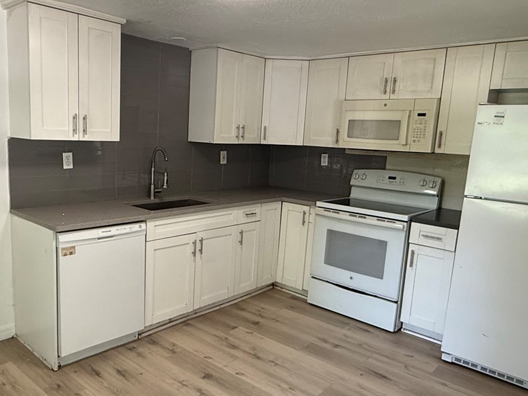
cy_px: 209
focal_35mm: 29
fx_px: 442
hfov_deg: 61.2
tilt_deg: -9.4
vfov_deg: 48.2
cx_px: 216
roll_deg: -2.6
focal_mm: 2.22
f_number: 2.2
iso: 250
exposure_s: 1/120
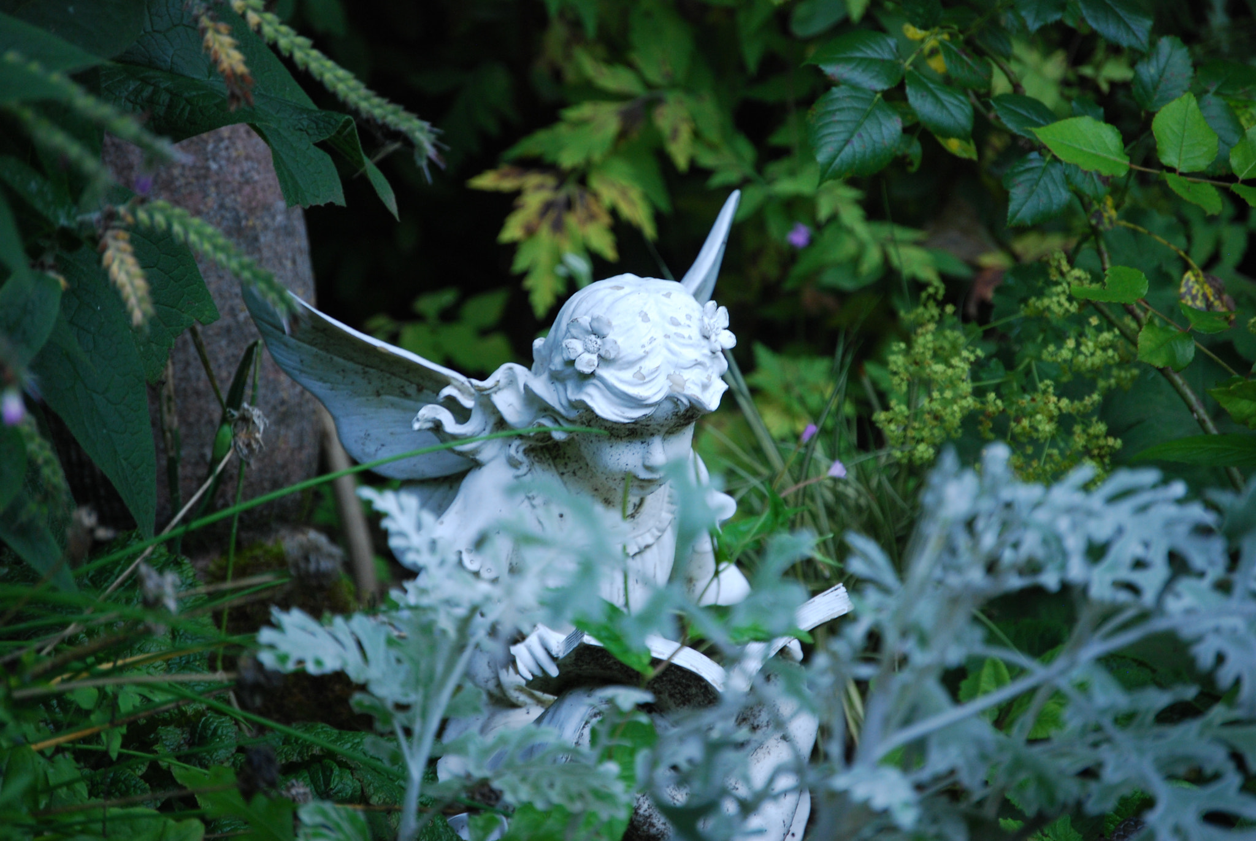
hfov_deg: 7.8
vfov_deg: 5.3
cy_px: 420
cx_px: 628
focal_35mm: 262
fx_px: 9169
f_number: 5.6
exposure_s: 1/100
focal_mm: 175
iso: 400
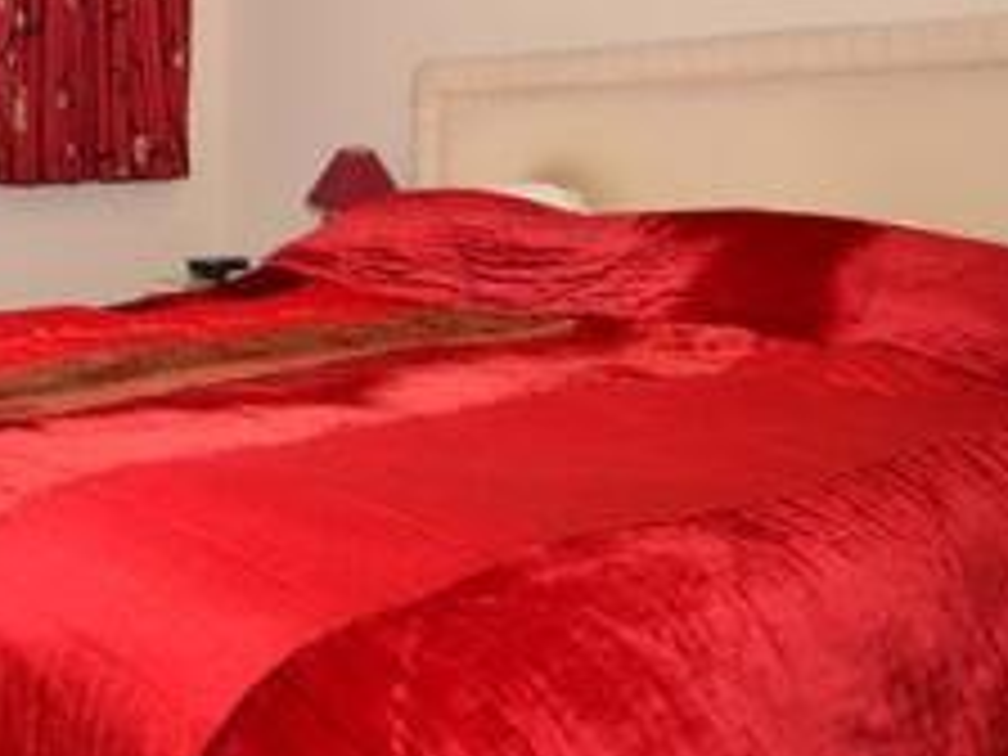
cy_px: 83
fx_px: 1351
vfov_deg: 30.0
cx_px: 63
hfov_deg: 37.6
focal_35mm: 46
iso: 200
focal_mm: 11
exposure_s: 1/40
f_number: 5
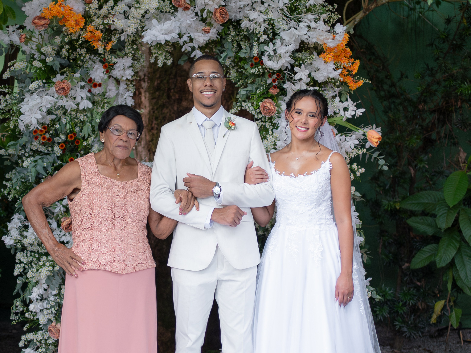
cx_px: 174
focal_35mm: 64
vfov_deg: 22.9
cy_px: 179
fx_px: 871
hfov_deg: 30.1
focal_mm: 35
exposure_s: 1/400
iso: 1000
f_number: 1.4
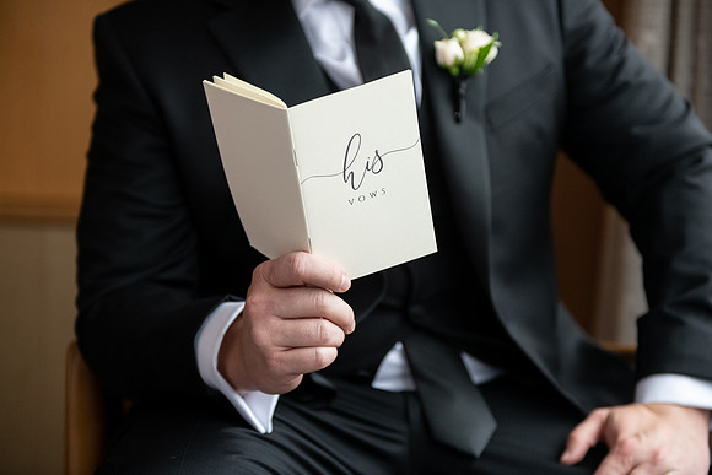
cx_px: 356
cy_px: 238
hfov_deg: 28.8
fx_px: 1385
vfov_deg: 19.5
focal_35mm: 70
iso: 1250
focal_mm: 70
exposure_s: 1/100
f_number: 2.8
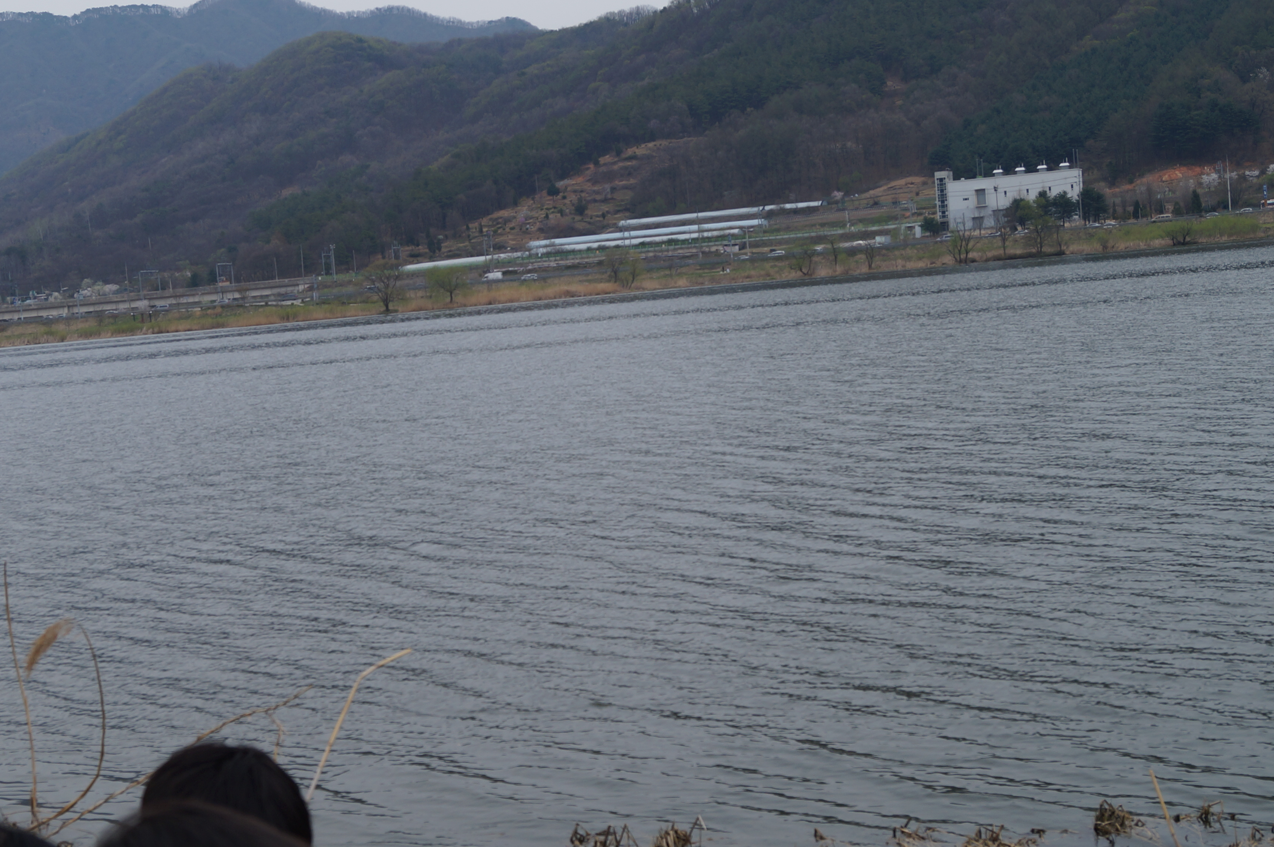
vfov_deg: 22.6
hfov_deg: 33.1
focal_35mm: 60
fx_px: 2121
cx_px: 401
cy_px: 490
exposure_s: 1/125
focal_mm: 28
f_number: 6.3
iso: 100
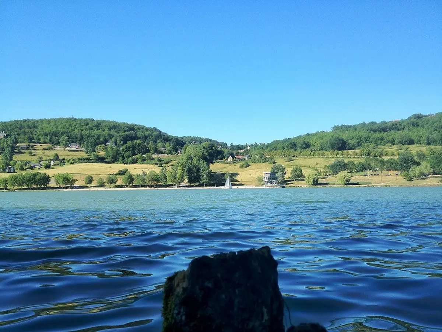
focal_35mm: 35
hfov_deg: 52.6
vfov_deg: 40.7
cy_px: 166
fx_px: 447
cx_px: 221
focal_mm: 4.28
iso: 64
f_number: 2.4
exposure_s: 1/1126
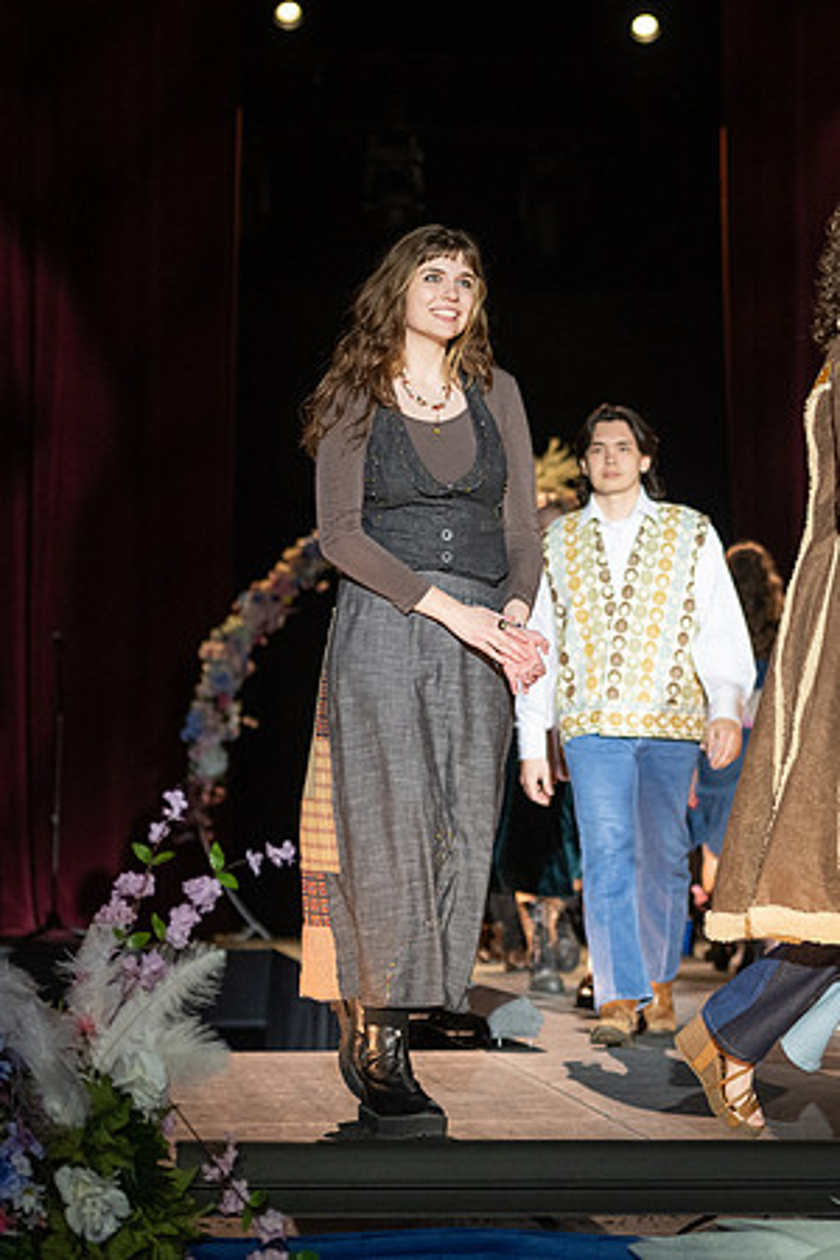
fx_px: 4410
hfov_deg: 10.8
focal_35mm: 126
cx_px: 873
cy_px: 602
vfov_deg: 16.3
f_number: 2.8
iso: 800
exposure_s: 1/1000
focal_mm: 70
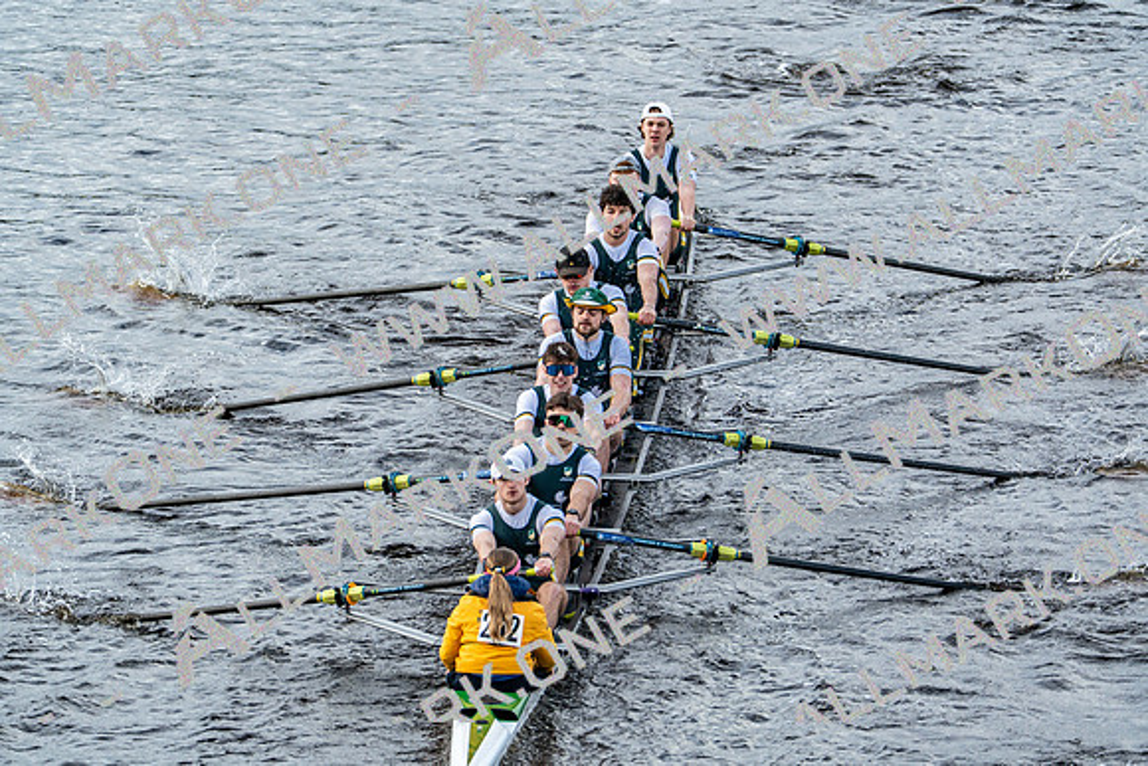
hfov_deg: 5.4
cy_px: 383
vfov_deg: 3.6
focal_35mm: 379
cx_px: 574
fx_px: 12088
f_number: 6.3
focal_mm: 379
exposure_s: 1/1250
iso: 640
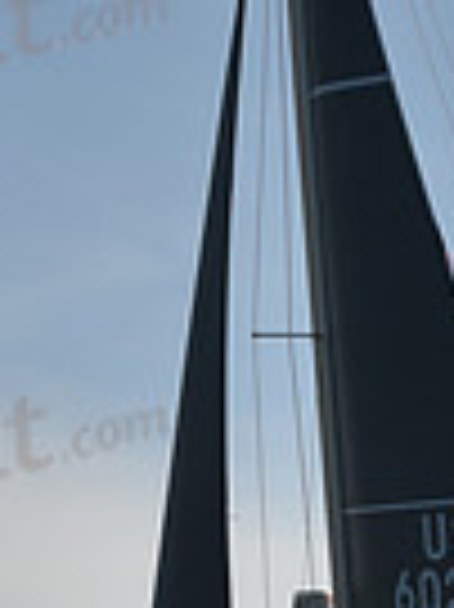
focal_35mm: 289
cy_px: 658
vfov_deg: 6.8
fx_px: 5062
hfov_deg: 5.1
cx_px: 402
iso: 250
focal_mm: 70
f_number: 8
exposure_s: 1/640
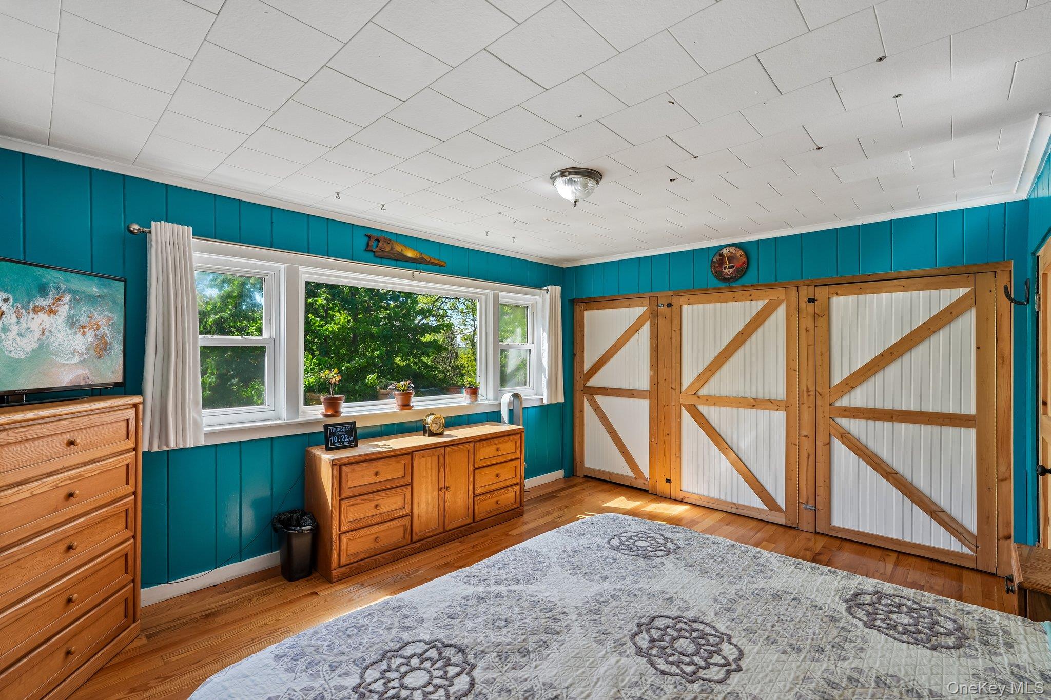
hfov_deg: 96.7
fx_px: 467
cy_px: 350
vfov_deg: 73.7
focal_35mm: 16
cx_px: 526
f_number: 8
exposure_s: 1/30
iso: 100
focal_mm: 16
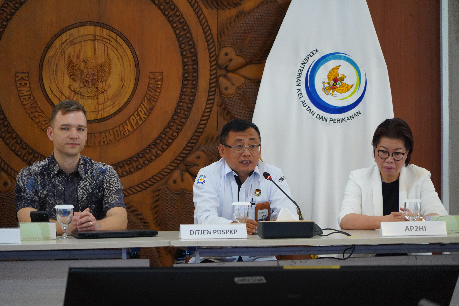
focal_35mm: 240
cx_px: 230
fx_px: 3060
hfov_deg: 8.6
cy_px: 153
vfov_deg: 5.7
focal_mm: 240
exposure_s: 1/125
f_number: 6.3
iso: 6400
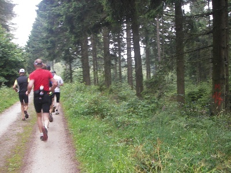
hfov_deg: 49.0
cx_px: 116
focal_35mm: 38
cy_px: 86
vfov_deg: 37.7
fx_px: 254
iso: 100
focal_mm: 6.3
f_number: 3.3
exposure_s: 1/30
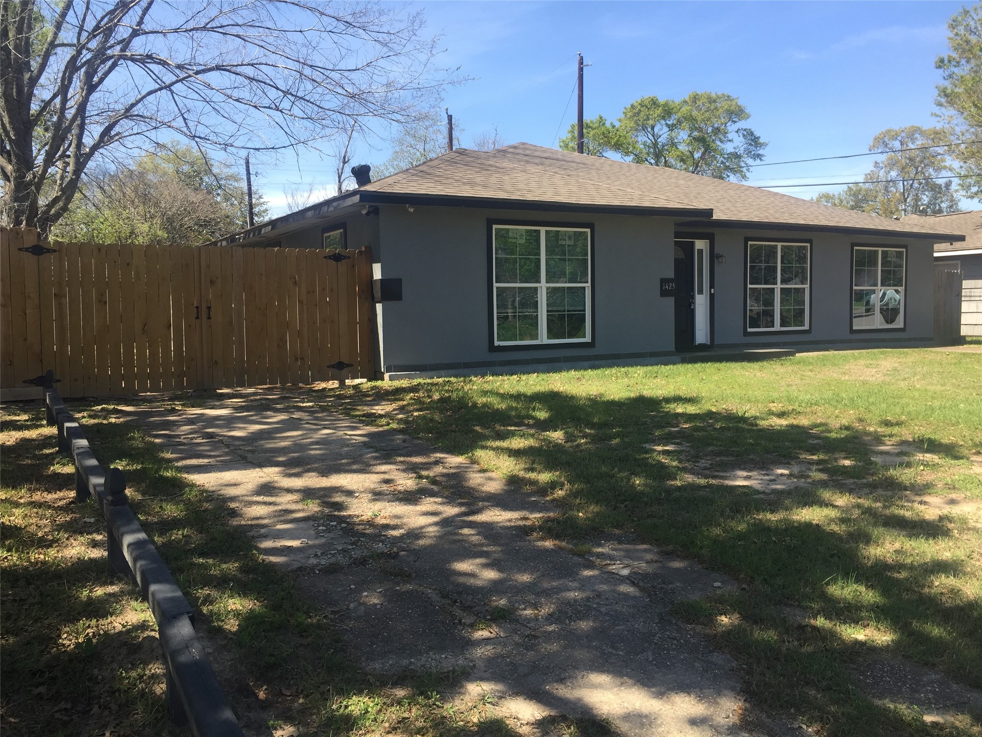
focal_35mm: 29
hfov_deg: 61.7
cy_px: 368
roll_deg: -0.6
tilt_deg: -2.7
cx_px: 491
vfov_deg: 48.2
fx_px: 823
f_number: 2.2
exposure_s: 1/732
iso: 32
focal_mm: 4.15
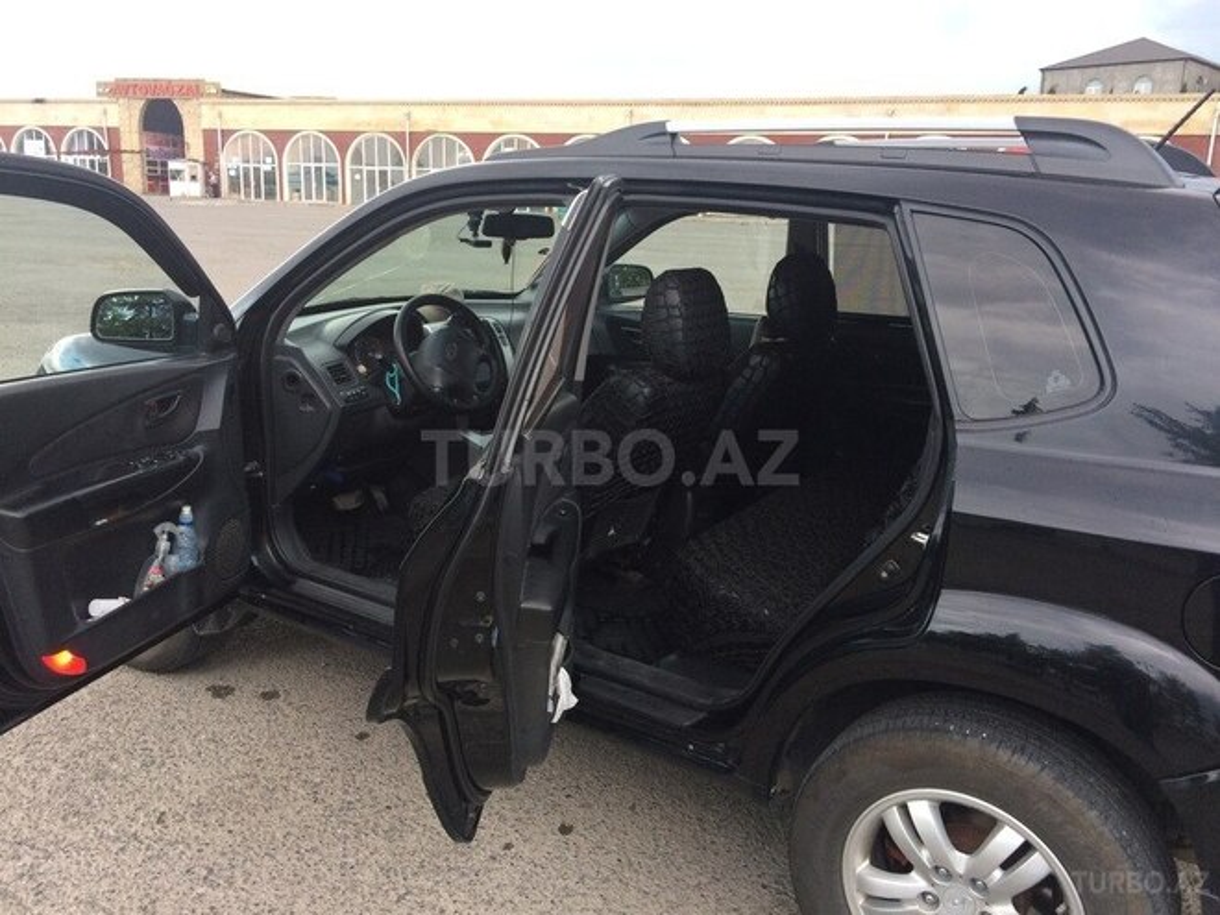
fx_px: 1022
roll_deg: -1.9
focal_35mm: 29
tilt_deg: -12.7
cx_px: 610
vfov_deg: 48.2
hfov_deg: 61.7
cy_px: 458
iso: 50
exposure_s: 1/33
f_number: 2.2
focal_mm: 4.15
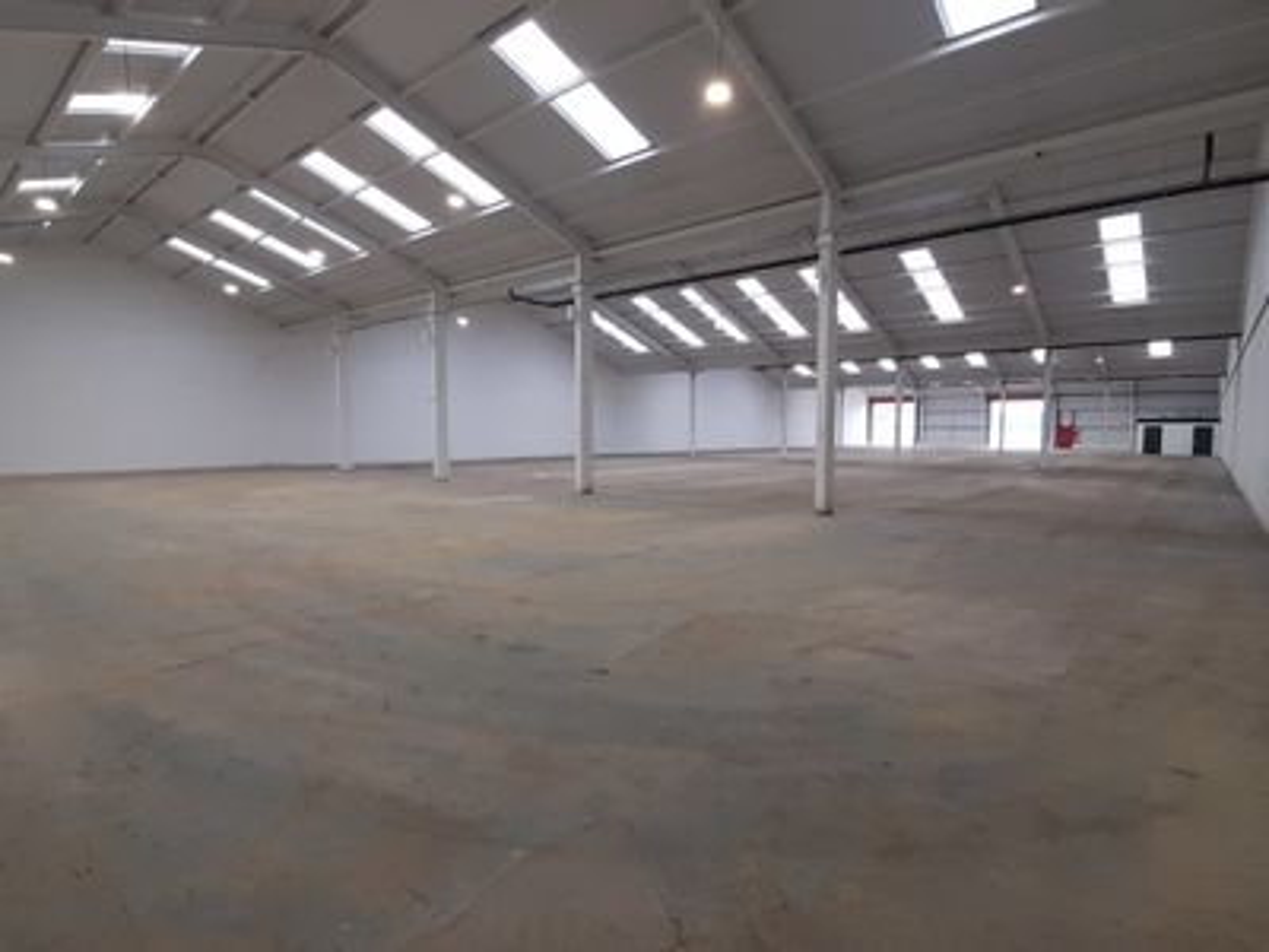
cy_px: 476
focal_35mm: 13
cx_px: 634
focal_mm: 1.42
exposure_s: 1/50
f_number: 2.2
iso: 80
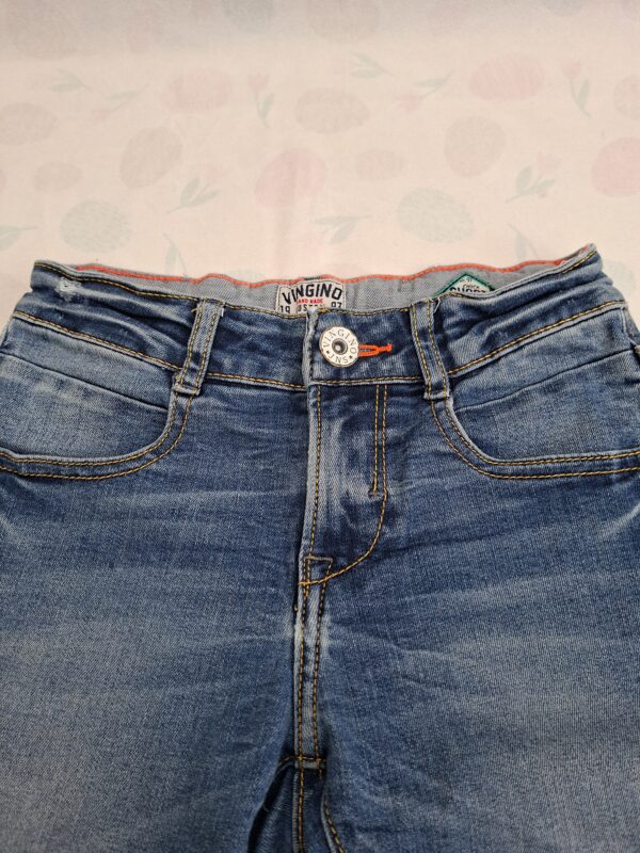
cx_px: 320
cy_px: 426
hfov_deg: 58.9
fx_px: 567
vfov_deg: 73.9
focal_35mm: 23
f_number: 1.8
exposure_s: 1/108
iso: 50
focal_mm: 5.54
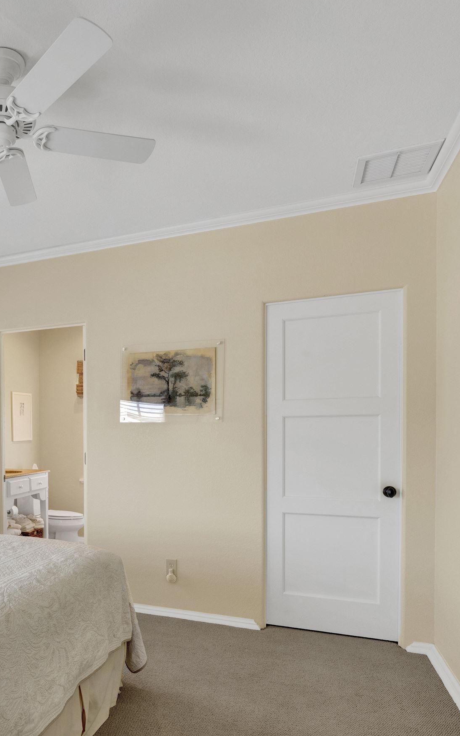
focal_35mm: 25
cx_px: 34
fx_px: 501
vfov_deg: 72.1
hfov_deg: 44.2
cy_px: 424
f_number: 11
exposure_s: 1/5
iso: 400
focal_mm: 14
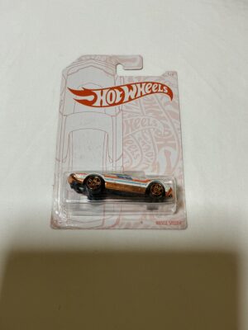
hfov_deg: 48.2
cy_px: 165
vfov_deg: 61.7
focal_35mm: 29
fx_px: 277
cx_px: 124
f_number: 1.8
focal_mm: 3
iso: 80
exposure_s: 1/60
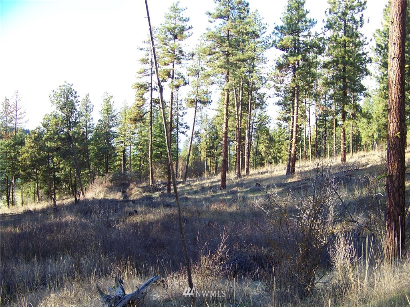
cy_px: 154
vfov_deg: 39.7
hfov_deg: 51.4
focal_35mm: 36
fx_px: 426
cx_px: 205
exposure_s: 1/60
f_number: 2.8
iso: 64
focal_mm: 5.85
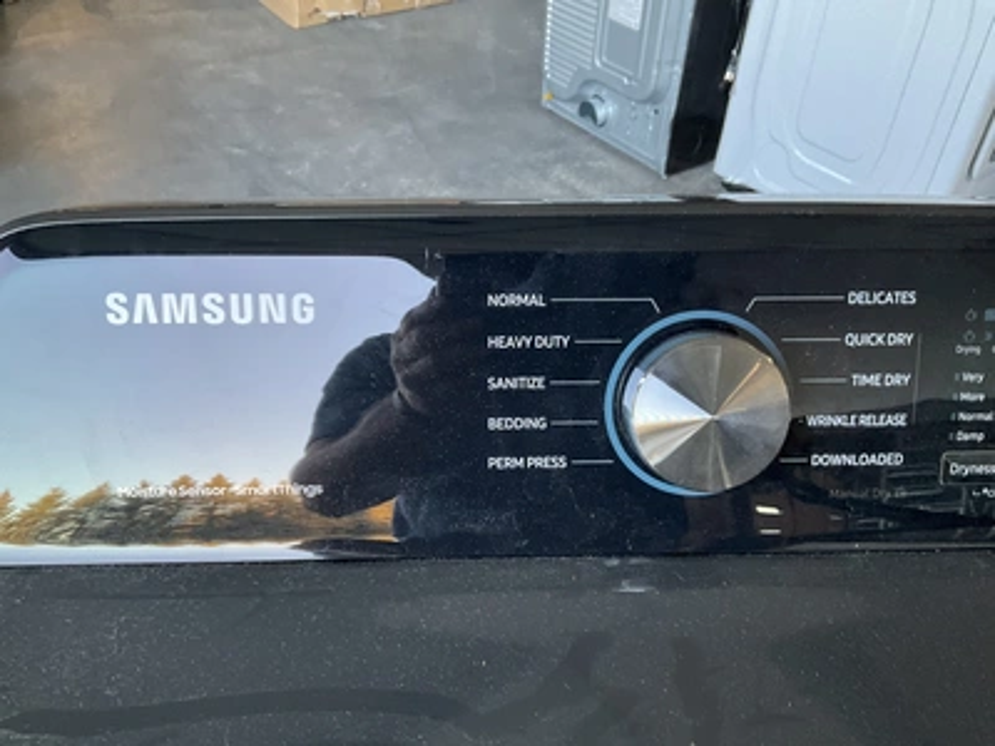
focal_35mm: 29
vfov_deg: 48.2
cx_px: 498
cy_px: 373
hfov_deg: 61.7
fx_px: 834
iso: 125
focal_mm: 3
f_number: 1.8
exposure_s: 1/60
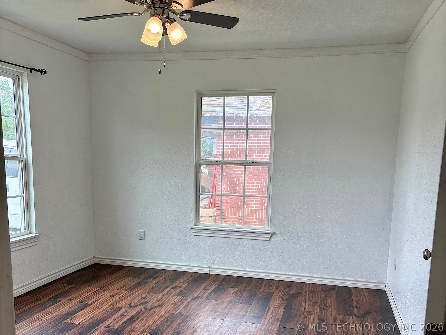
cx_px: 223
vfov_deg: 53.1
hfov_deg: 67.3
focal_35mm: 26
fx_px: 335
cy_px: 168
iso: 40
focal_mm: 5.96
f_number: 1.6
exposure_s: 1/160
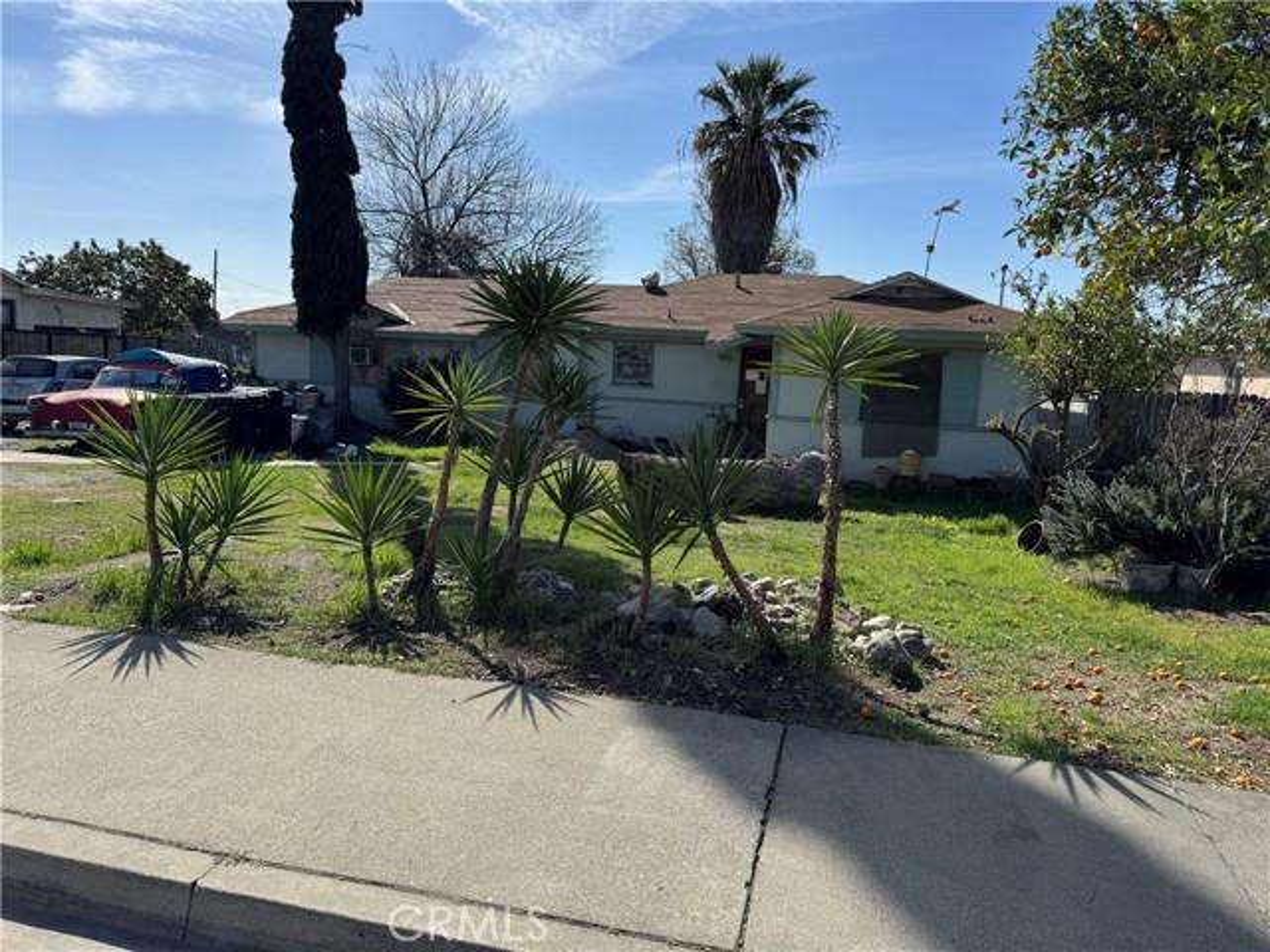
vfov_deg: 56.8
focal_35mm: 24
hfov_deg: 71.6
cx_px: 635
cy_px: 476
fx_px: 881
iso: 80
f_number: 1.78
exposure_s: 1/4608
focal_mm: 6.76
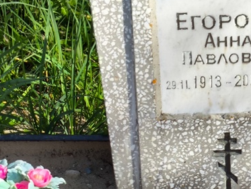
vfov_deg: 13.7
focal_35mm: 107
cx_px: 206
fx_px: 776
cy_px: 20
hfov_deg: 18.2
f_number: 1.7
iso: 50
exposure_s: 1/791
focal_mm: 4.71
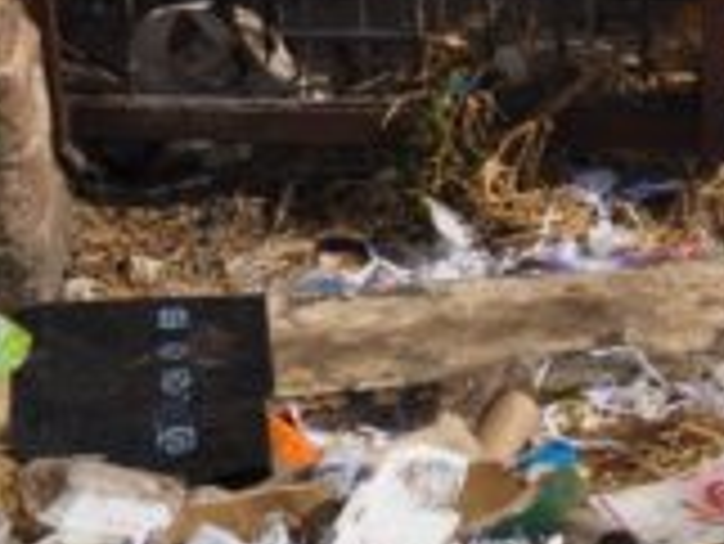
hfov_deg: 12.4
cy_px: 564
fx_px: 3307
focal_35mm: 158
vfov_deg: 9.3
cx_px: 702
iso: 200
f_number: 16
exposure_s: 1/200
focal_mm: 34
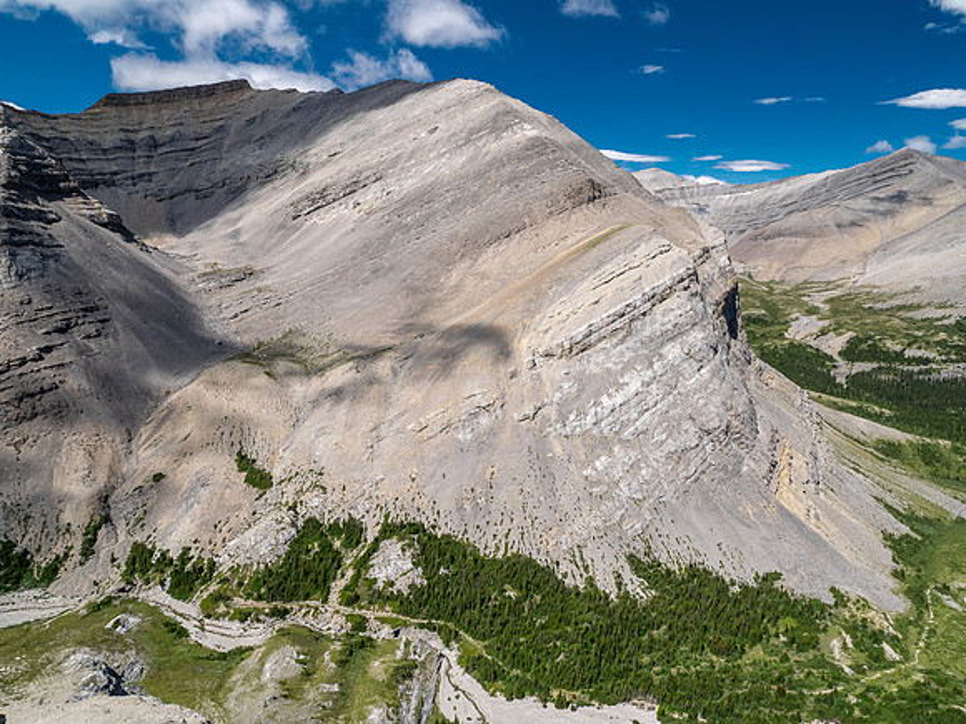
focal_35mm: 24
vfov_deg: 56.8
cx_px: 483
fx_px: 670
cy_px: 362
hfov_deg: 71.6
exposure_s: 1/320
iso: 200
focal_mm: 12
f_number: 8
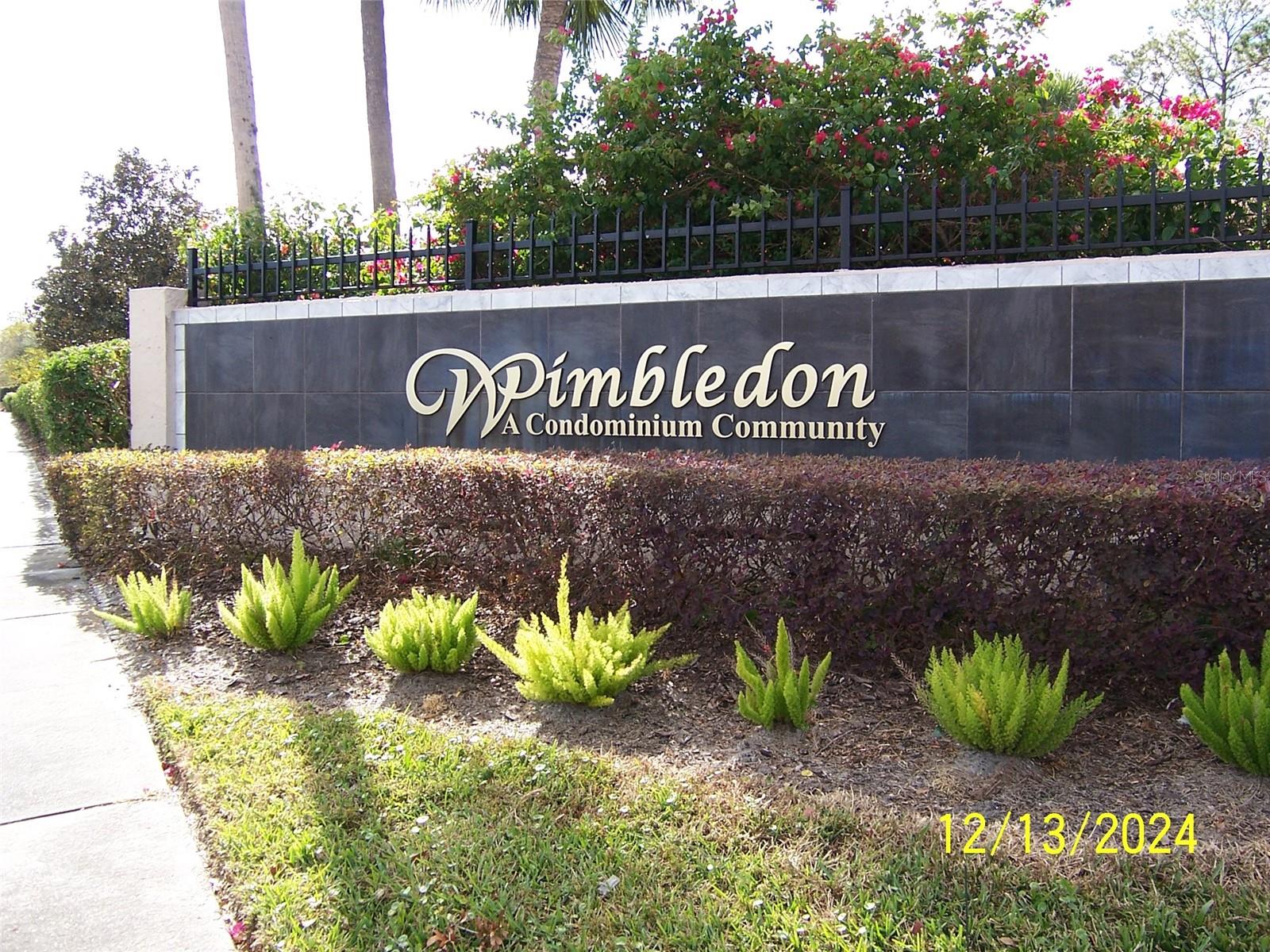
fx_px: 1211
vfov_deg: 42.9
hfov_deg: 55.4
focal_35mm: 33
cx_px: 635
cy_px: 476
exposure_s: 1/250
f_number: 3.4
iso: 80
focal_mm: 5.5
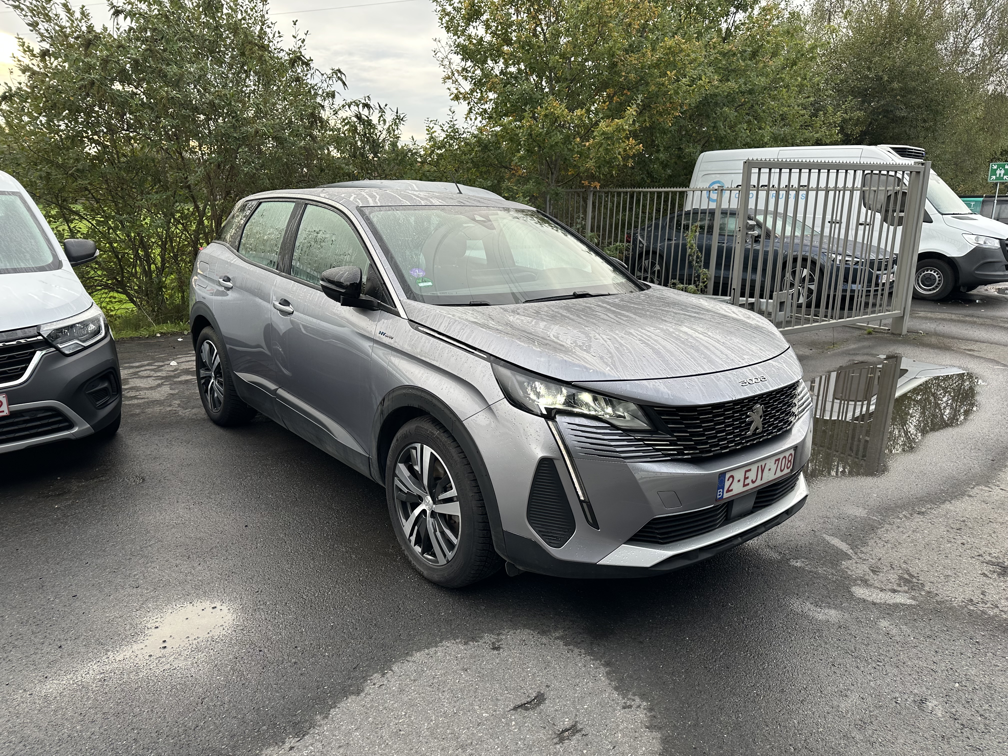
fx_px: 699
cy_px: 378
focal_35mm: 24
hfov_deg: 71.6
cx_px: 504
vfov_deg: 56.8
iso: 80
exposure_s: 1/246
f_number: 1.78
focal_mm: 6.86
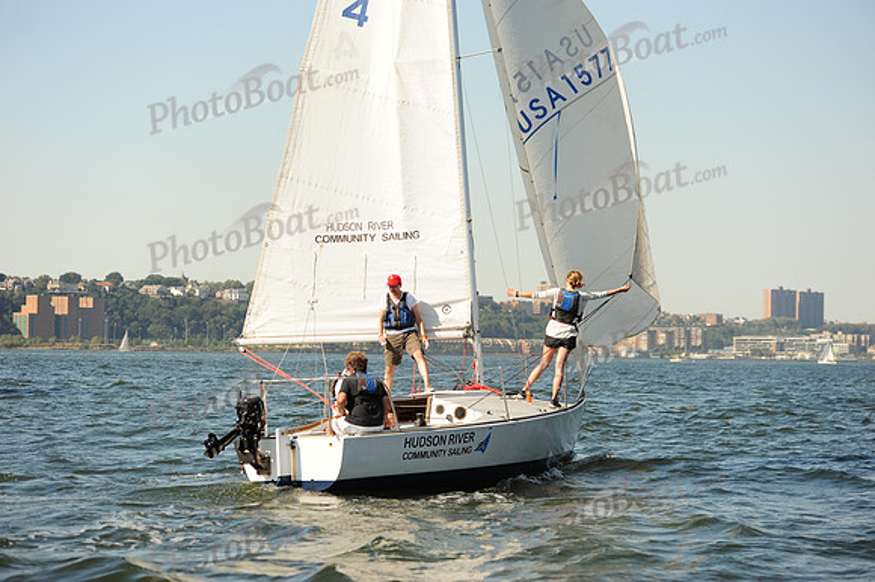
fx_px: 2235
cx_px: 438
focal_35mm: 92
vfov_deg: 14.8
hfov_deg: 22.2
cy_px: 291
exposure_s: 1/1250
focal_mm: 92
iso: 320
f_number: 4
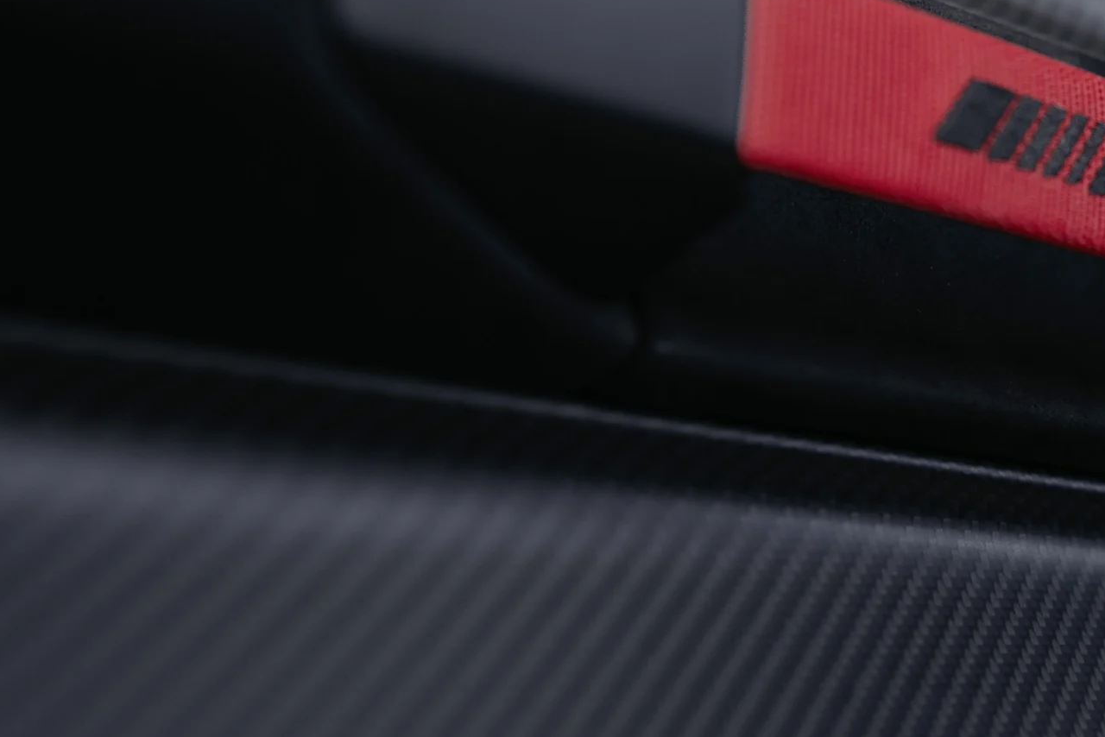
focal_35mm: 60
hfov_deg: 31.0
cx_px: 1102
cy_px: 214
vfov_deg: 22.5
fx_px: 1842
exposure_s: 1/30
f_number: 2.8
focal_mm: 30
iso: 400
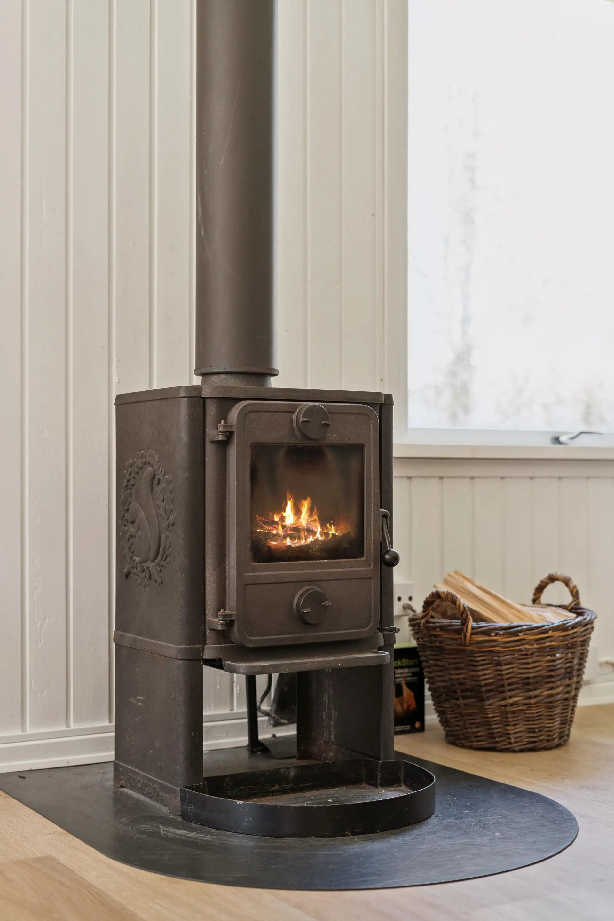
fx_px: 1279
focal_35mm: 50
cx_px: 307
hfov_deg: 27.0
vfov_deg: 39.6
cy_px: 460
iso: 800
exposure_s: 1/160
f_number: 2.8
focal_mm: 50
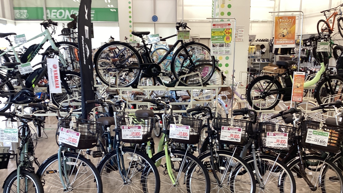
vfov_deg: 34.4
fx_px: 309
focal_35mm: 34
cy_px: 127
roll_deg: +0.1
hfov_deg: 58.0
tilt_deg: -16.1
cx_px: 172
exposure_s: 1/50
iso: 100
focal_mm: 3.3
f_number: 2.4
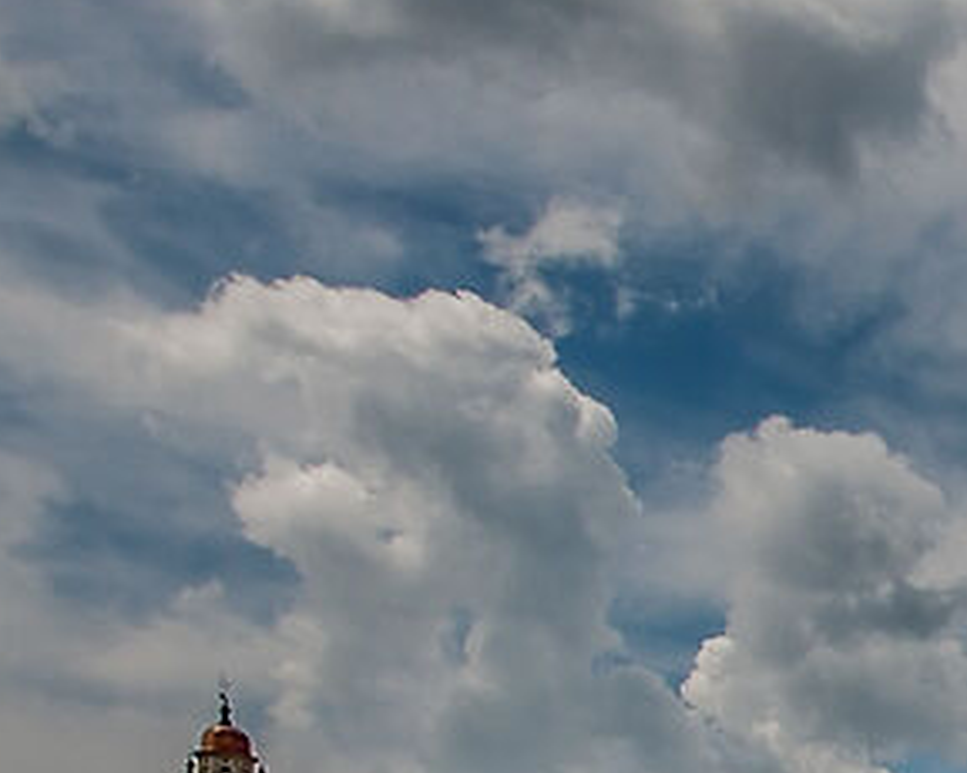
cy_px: 1408
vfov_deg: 14.3
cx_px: 2229
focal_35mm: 94
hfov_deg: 14.5
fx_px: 2688
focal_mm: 12
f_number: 10
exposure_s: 1/400
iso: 125
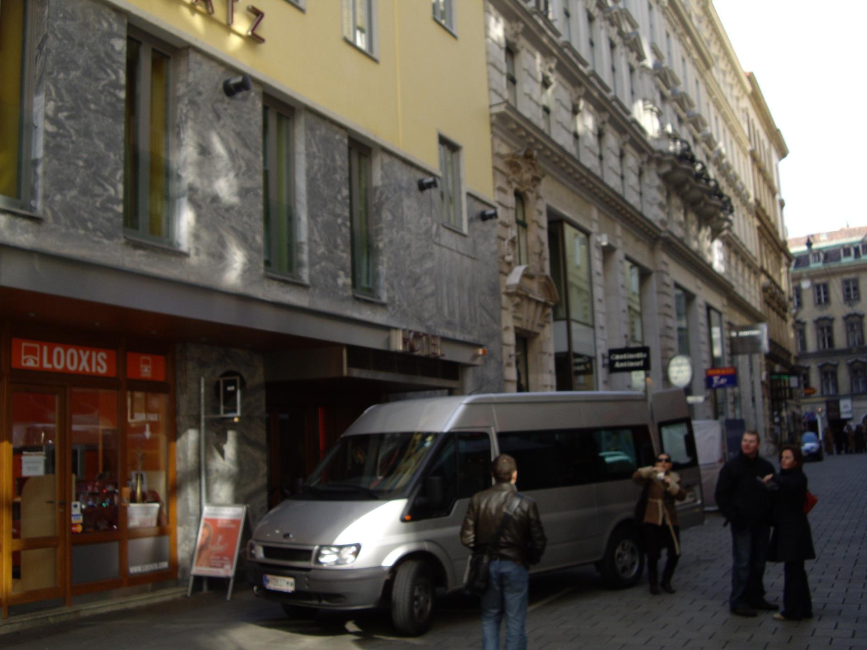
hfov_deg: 49.0
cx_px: 434
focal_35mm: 38
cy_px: 325
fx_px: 952
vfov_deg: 37.7
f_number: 2.8
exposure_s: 1/160
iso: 64
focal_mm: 7.9
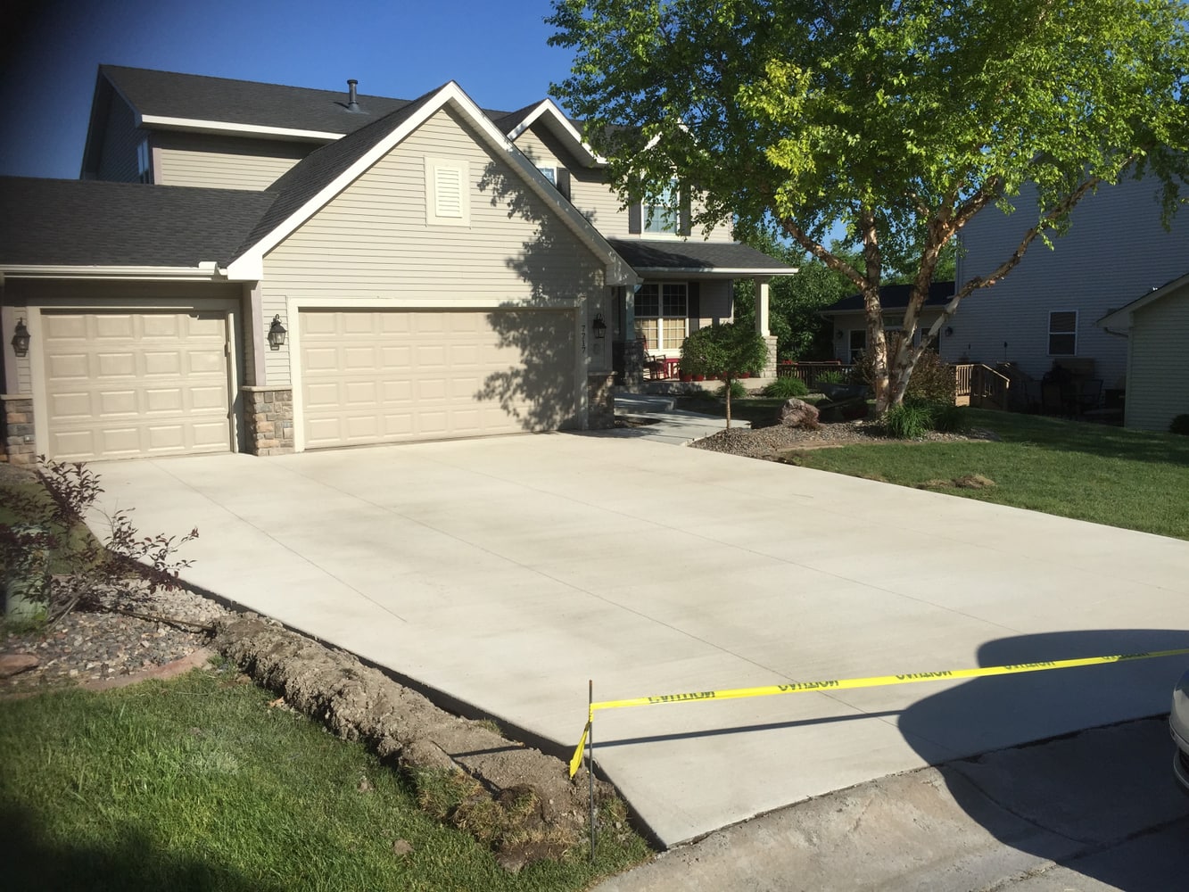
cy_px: 446
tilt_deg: -5.2
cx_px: 594
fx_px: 996
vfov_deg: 48.2
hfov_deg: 61.7
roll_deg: +1.1
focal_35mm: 29
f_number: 2.2
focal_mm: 4.15
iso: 32
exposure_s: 1/2475
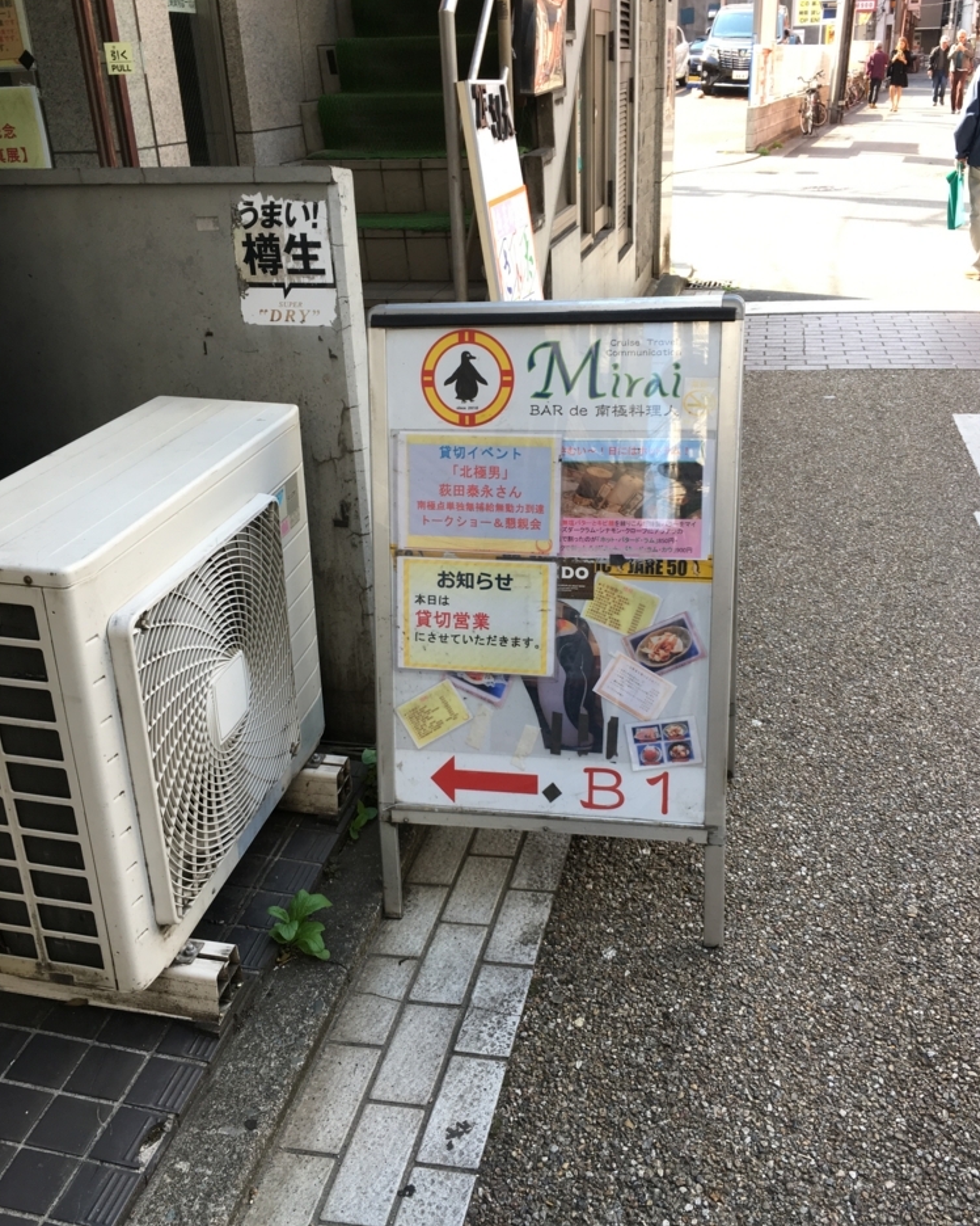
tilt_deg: -26.4
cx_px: 502
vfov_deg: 57.2
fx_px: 1124
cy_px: 623
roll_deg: +2.3
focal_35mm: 31
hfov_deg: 47.1
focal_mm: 4.15
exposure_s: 1/120
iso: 25
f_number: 2.2
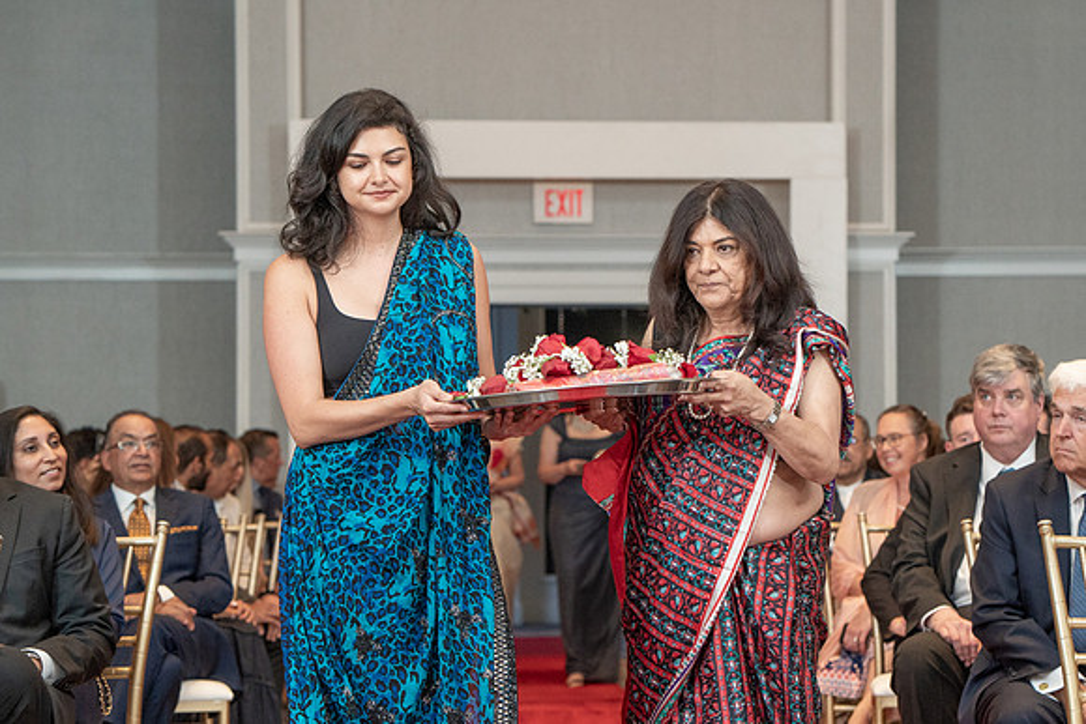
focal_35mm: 107
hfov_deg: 19.1
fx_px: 3227
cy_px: 331
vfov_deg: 12.8
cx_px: 636
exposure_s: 1/250
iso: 2000
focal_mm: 85
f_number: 4.5
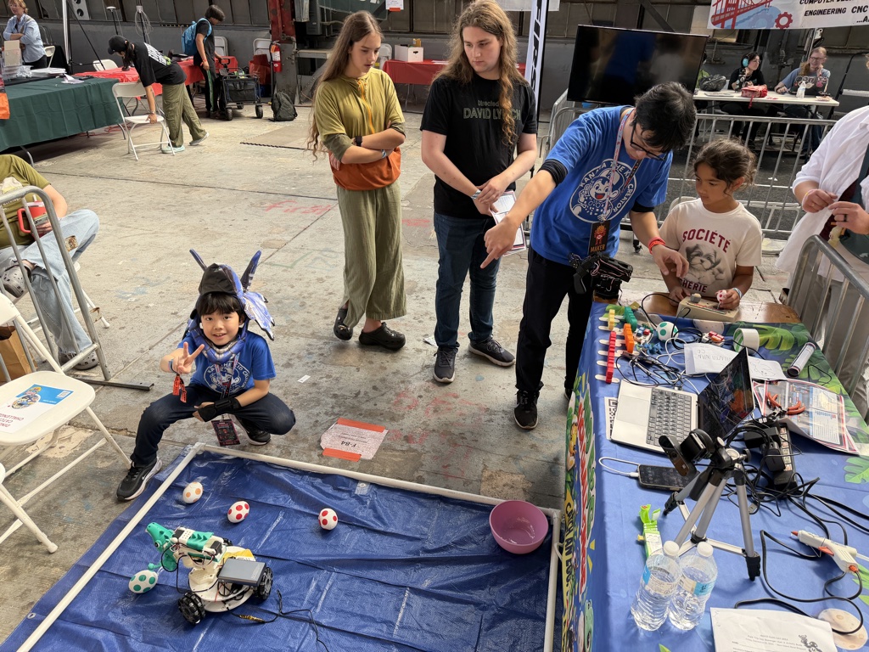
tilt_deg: -27.6
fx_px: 602
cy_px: 326
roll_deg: -0.6
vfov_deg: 56.8
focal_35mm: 24
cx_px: 434
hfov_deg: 71.6
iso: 80
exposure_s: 1/172
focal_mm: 6.76
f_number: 1.78
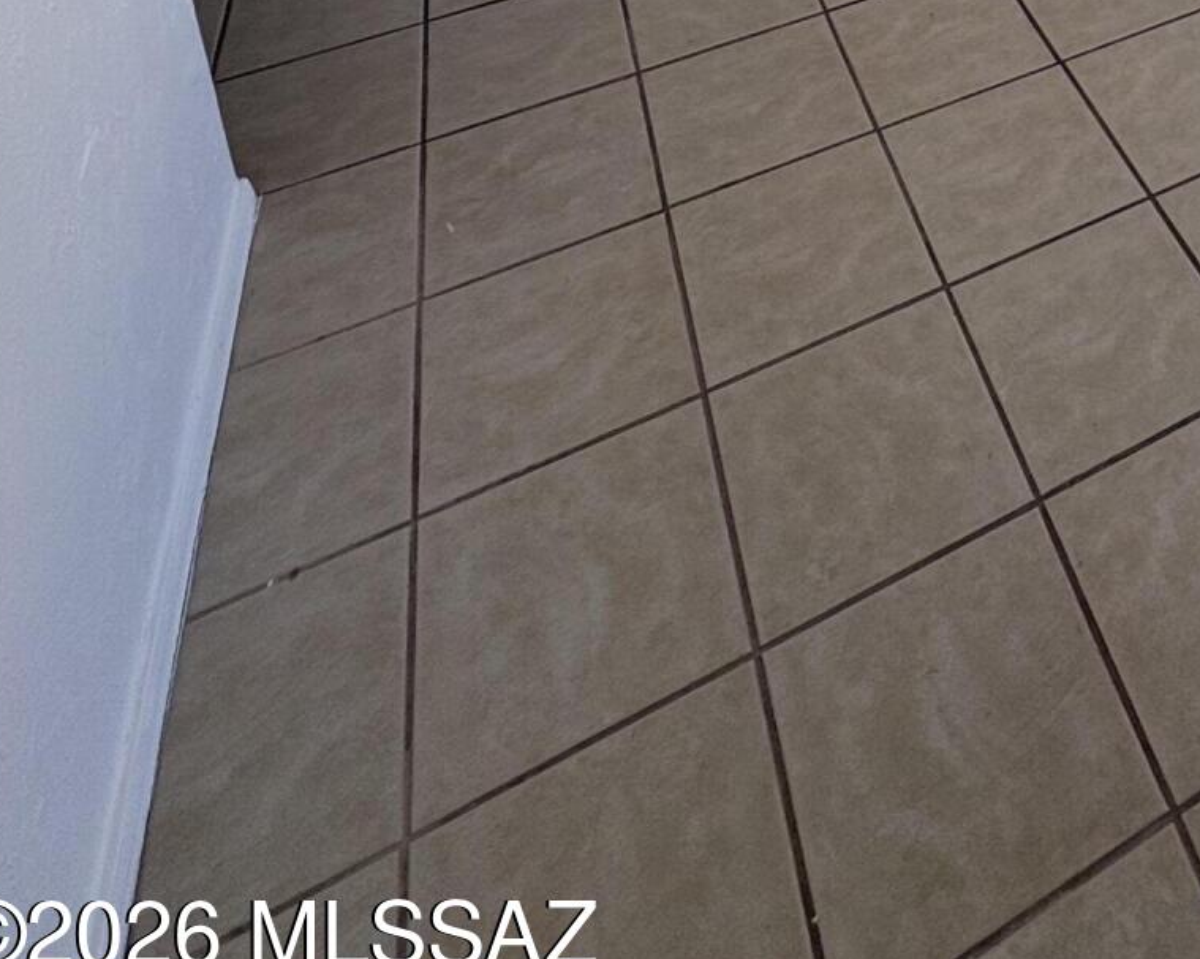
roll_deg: +1.0
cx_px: 1137
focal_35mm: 36
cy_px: -501
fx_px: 1278
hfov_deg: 44.5
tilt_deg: -16.0
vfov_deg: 27.4
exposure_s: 1/352
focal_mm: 2.22
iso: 64
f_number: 2.2
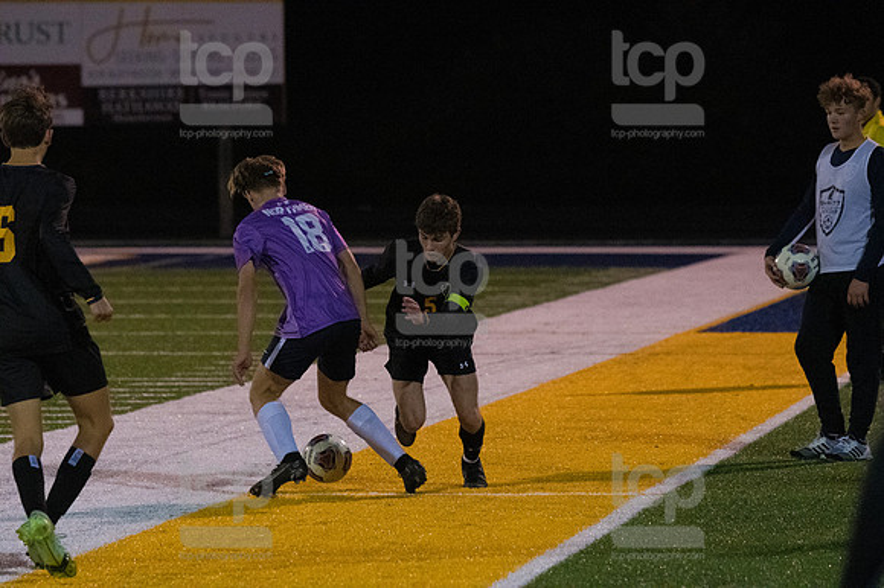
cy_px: 294
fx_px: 7362
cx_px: 442
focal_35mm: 300
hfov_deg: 6.9
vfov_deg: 4.6
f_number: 4.5
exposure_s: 1/1250
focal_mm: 200
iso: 6400
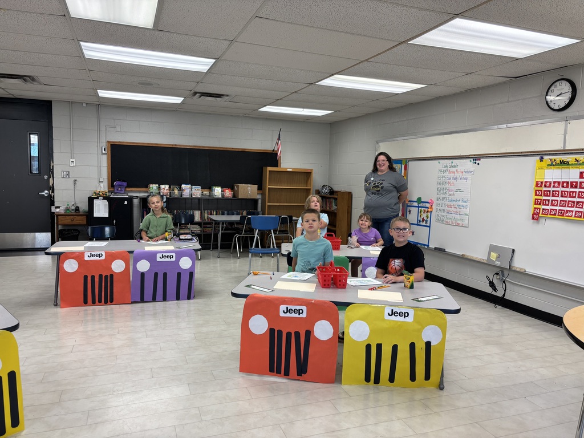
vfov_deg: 53.1
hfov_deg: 67.3
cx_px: 292
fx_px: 439
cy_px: 219
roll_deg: -1.8
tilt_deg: -5.6
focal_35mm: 26
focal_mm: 5.96
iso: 80
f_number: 1.6
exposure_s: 1/120
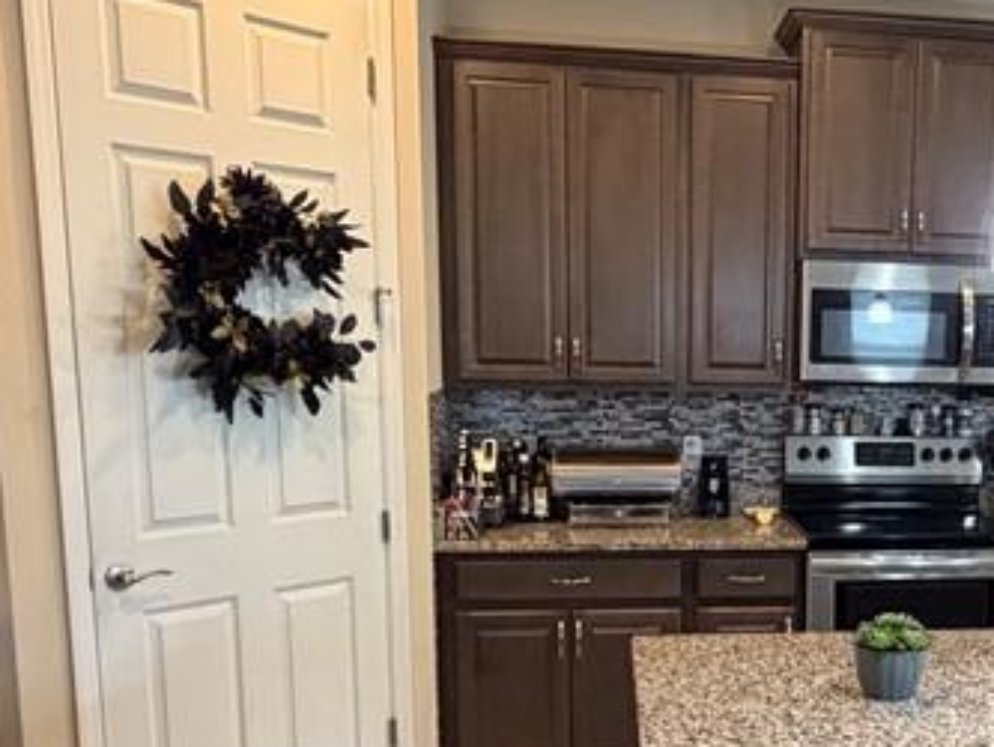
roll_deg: -0.9
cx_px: 836
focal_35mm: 43
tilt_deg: -9.2
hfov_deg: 41.4
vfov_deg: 33.1
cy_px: 544
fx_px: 1235
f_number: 2.2
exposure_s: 1/60
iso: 400
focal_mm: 2.22
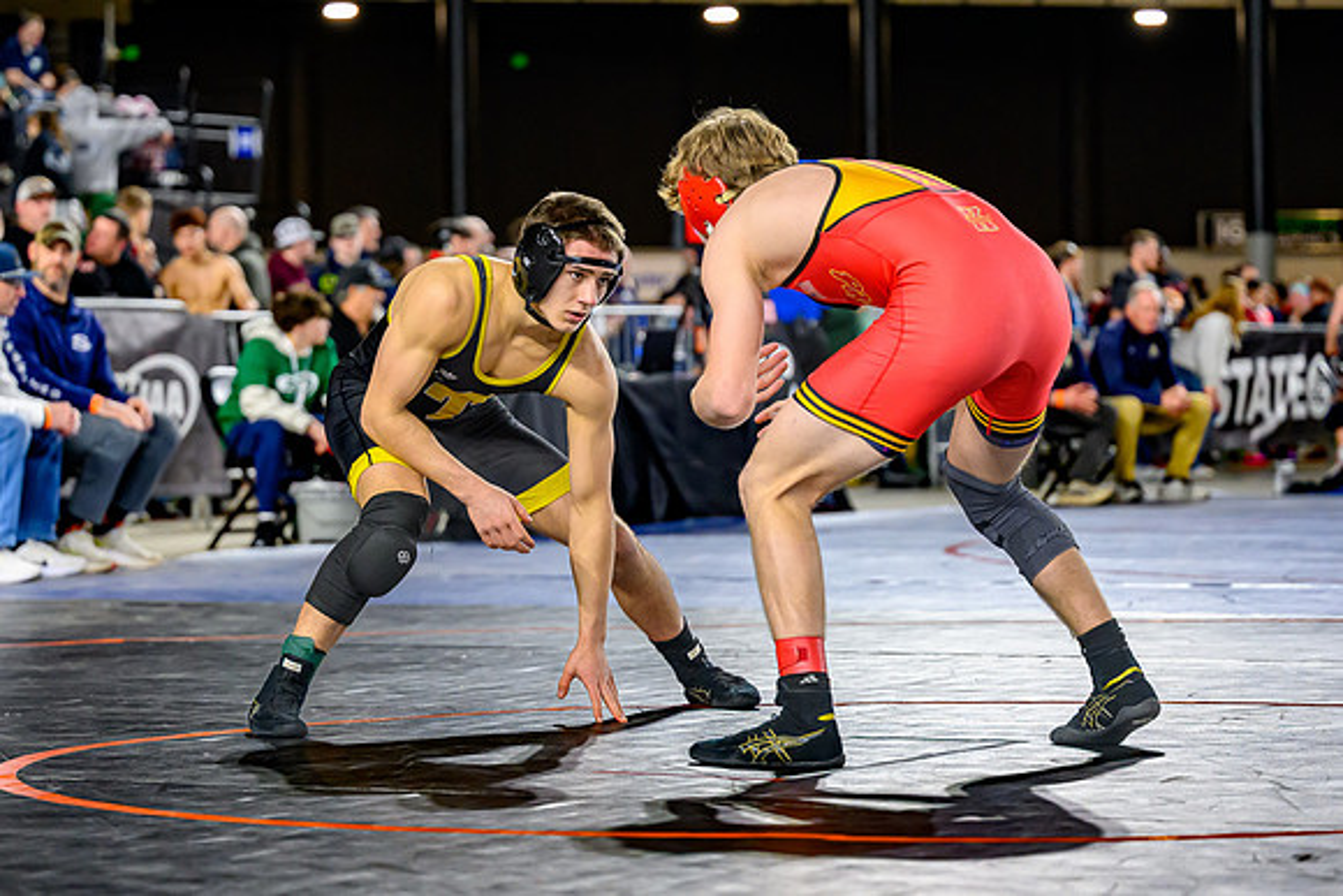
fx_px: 4458
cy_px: 366
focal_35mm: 119
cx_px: 552
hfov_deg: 17.1
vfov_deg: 11.5
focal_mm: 79
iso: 2500
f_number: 2.8
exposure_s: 1/800
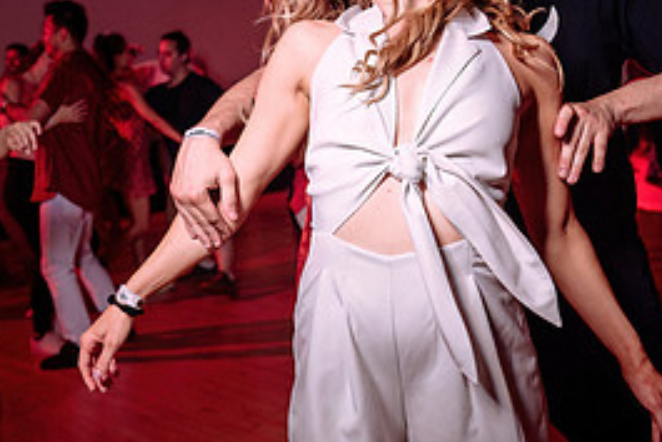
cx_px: 307
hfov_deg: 35.0
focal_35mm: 57
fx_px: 1049
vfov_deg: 23.8
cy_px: 201
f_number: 3.2
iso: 1000
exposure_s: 1/100
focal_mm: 26
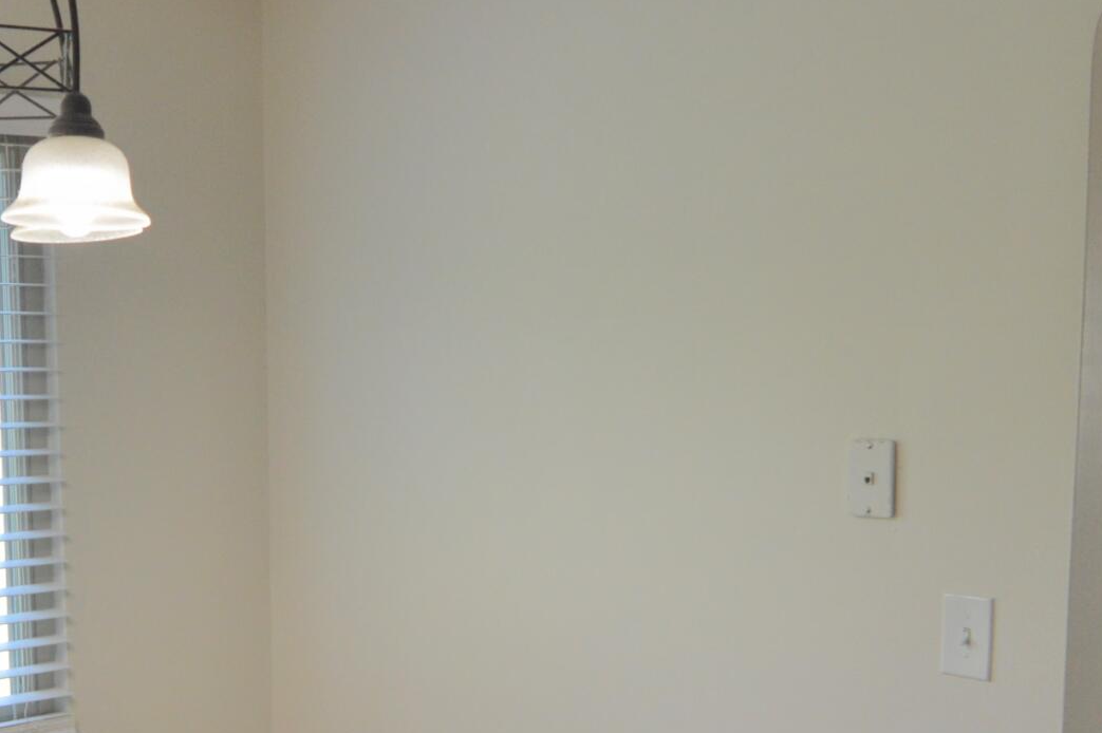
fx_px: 1451
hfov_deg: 41.1
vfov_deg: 27.9
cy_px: 557
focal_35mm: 47
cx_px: 367
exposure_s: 1/125
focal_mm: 11
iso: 400
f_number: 5.6
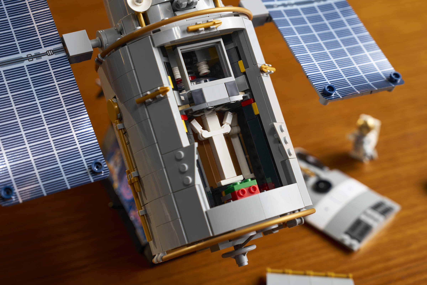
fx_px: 830
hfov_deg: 28.8
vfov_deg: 19.5
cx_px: 214
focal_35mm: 70
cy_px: 142
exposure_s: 1/60
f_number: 4.5
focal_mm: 70
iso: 250
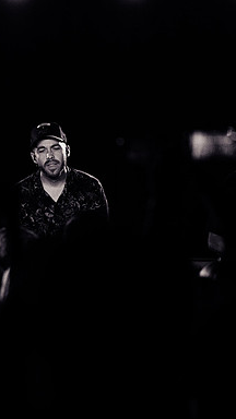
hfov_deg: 4.2
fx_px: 3215
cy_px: 210
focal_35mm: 289
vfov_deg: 7.5
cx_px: -40
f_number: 3.5
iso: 1000
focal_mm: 180
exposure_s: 1/500
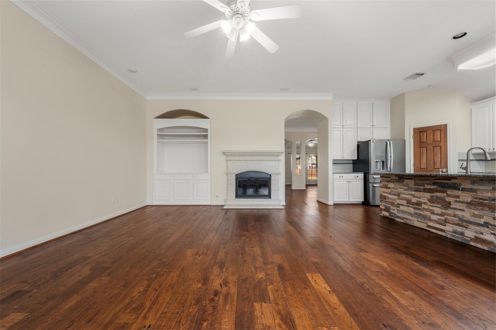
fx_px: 193
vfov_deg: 81.2
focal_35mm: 14
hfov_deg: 104.3
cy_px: 165
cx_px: 248
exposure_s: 5
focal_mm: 14
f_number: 9
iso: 250
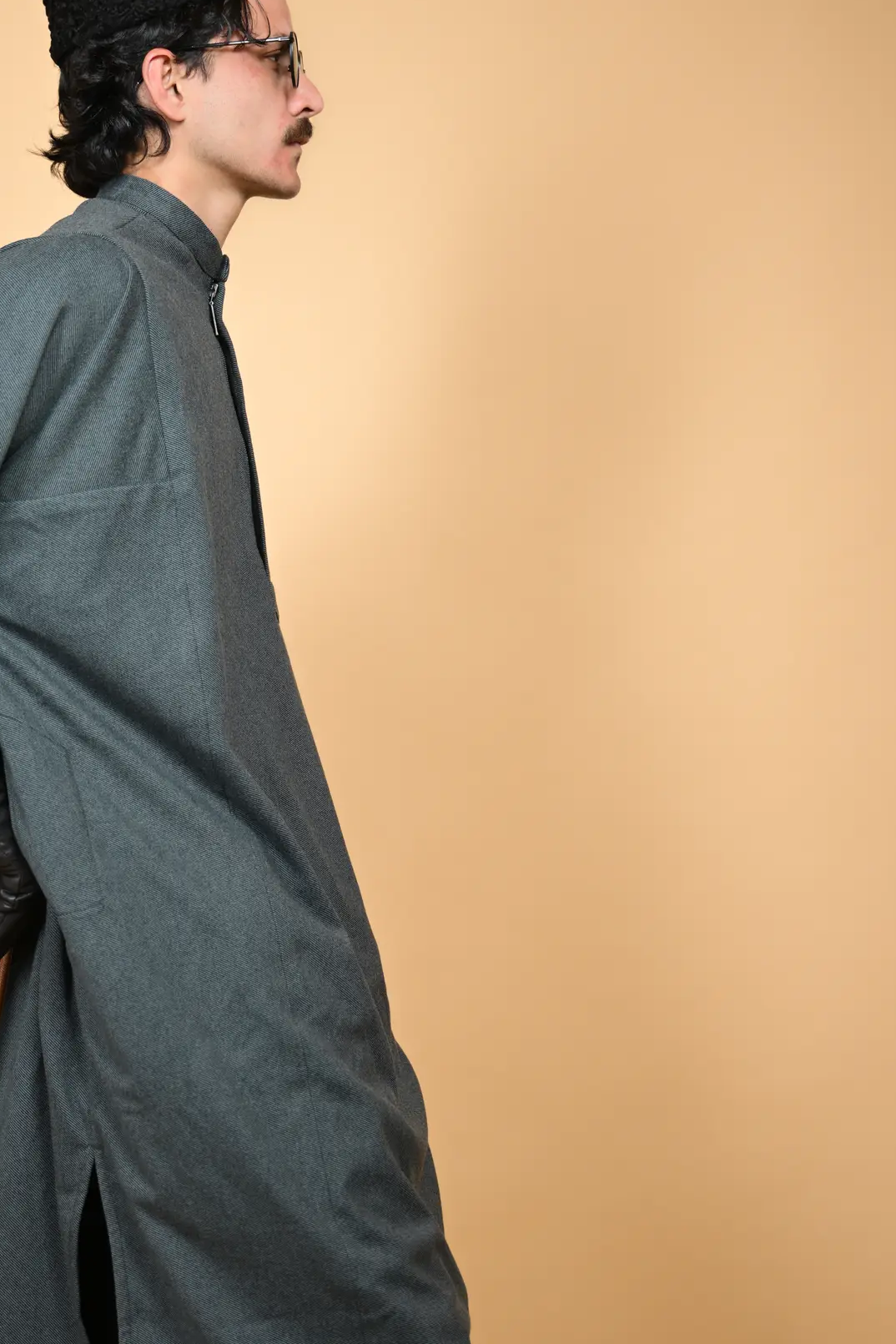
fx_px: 2837
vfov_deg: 26.7
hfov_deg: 17.9
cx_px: 269
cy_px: 687
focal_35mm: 76
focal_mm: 48
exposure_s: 1/160
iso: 100
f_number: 2.8
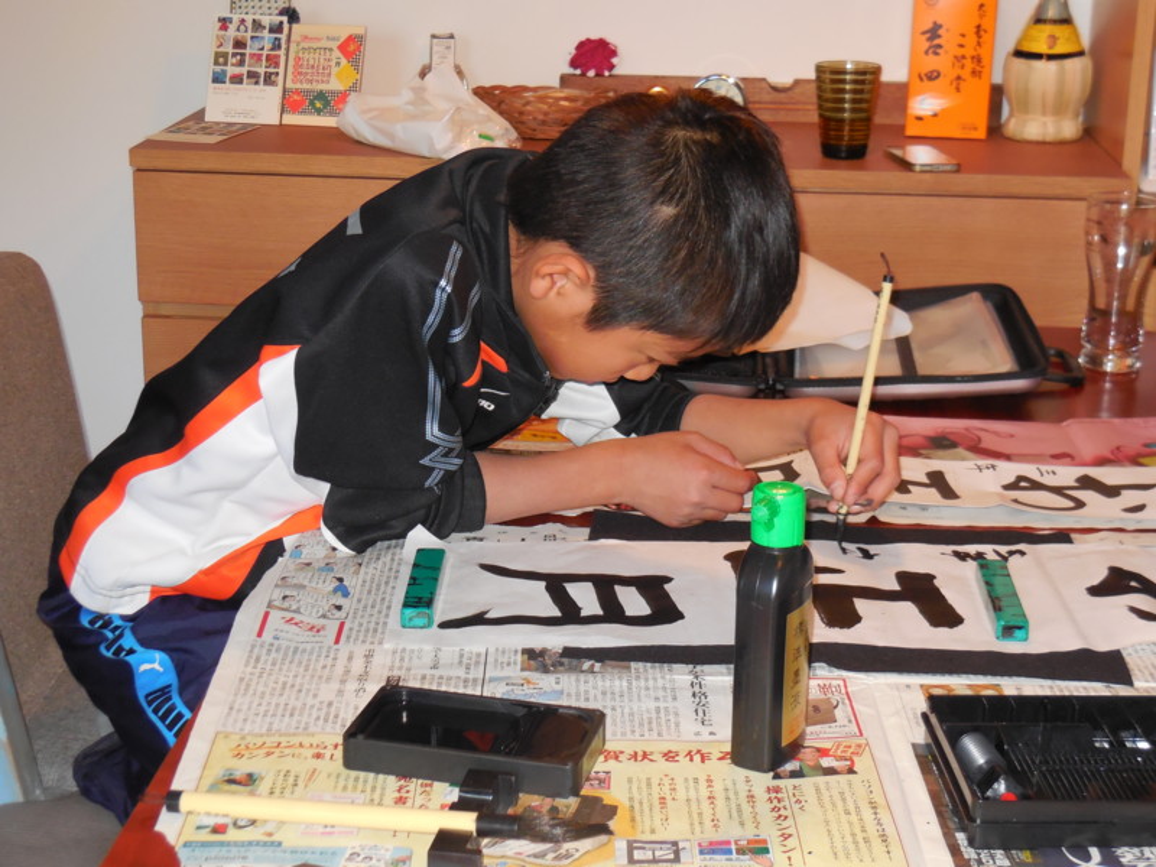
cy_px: 434
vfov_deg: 22.3
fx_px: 2204
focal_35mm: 66
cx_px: 578
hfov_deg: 29.4
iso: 400
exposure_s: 1/60
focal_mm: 10.9
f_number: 4.2
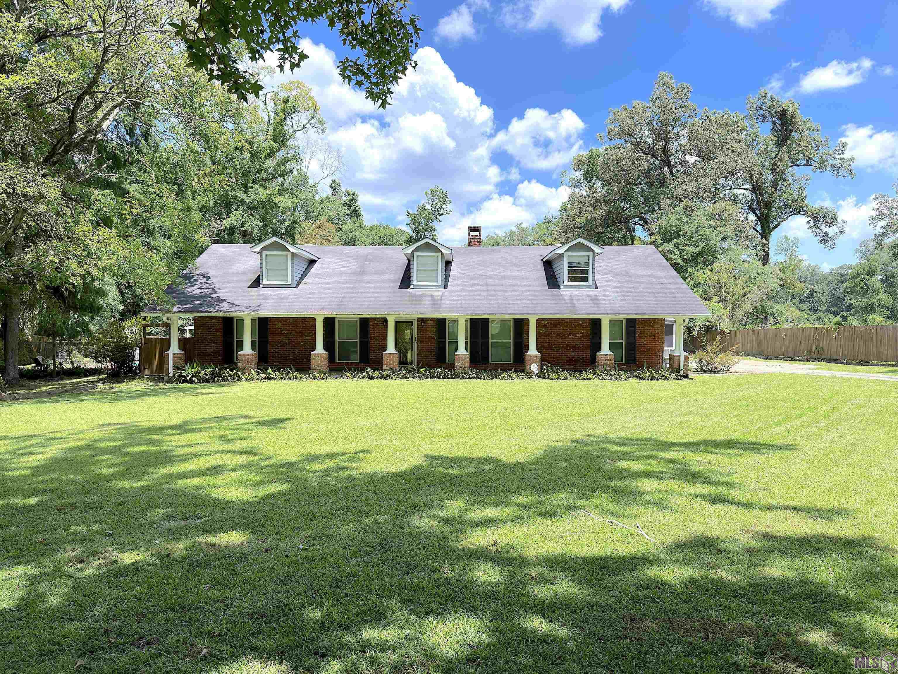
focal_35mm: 24
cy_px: 337
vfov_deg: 56.8
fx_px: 623
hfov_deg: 71.6
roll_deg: -0.4
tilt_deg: -1.1
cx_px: 449
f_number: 1.78
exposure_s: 1/3135
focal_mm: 6.76
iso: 80
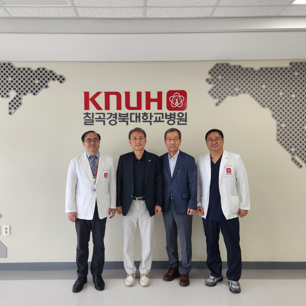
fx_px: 280
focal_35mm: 28
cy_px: 158
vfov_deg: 57.3
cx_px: 134
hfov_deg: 57.1
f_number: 1.8
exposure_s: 1/120
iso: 50
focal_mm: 5.4
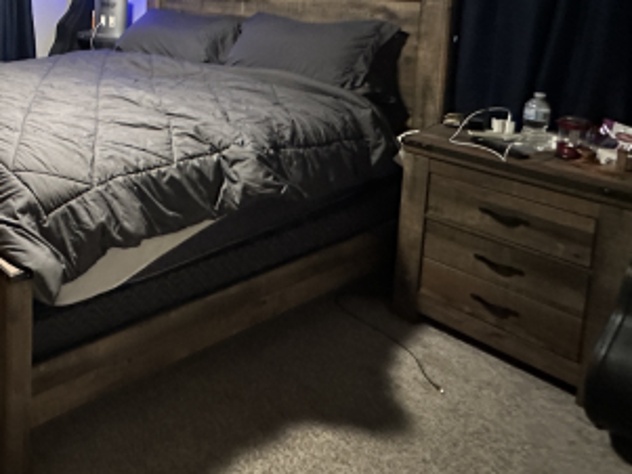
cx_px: -49
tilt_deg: -7.5
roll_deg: +0.4
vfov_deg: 40.8
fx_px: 566
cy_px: 21
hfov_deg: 45.3
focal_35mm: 31
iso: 1000
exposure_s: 1/40
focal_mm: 2.22
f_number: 2.2
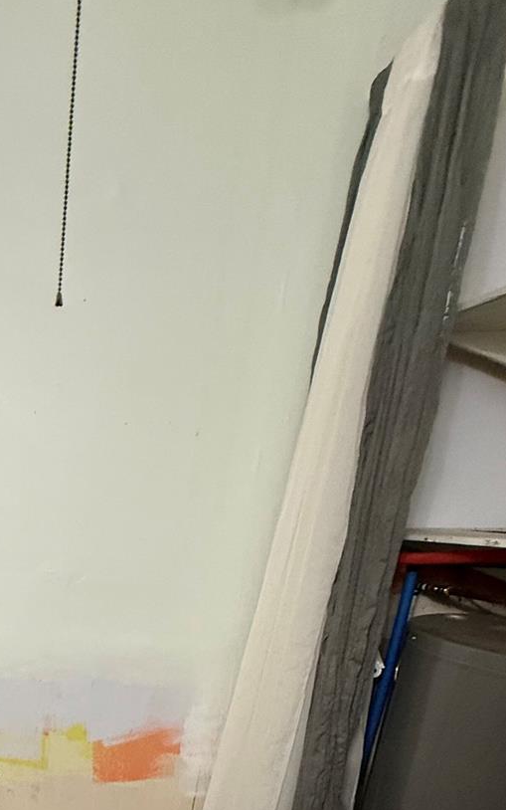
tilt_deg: -15.0
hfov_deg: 39.5
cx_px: 4
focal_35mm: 28
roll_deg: -3.7
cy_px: 680
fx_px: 618
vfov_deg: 59.6
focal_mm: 2.22
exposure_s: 1/60
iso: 400
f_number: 2.2
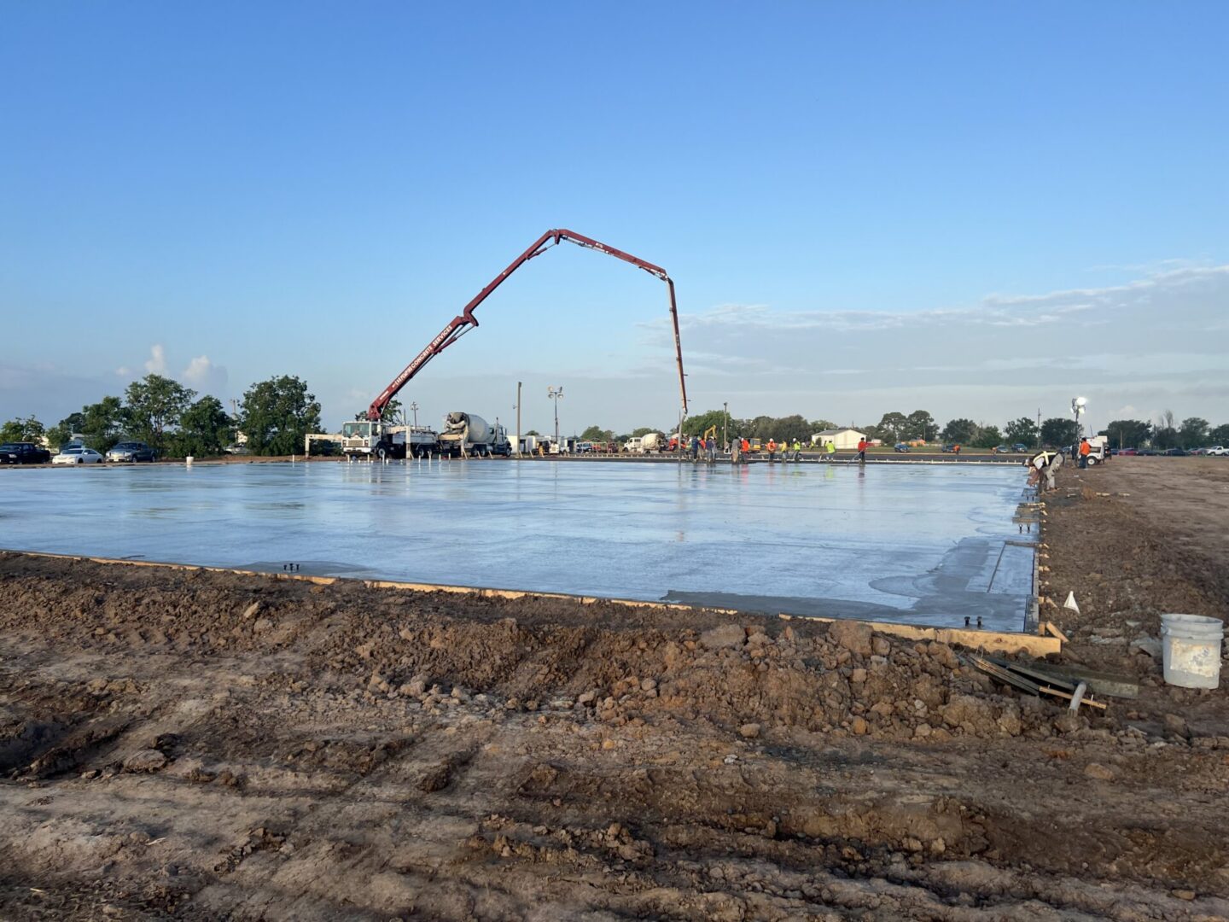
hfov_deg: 67.3
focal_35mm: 26
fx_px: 923
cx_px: 614
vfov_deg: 53.1
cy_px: 461
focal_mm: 5.7
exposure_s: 1/1934
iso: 50
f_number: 1.5
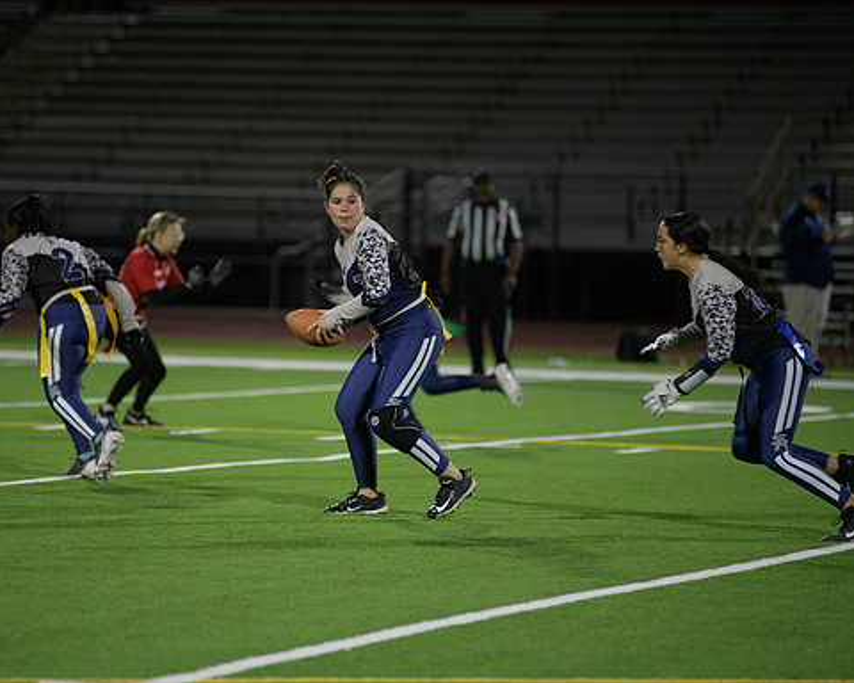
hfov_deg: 8.5
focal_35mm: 227
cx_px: 342
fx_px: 5737
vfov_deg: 6.8
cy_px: 341
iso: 2200
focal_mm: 200
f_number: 2.8
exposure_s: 1/640
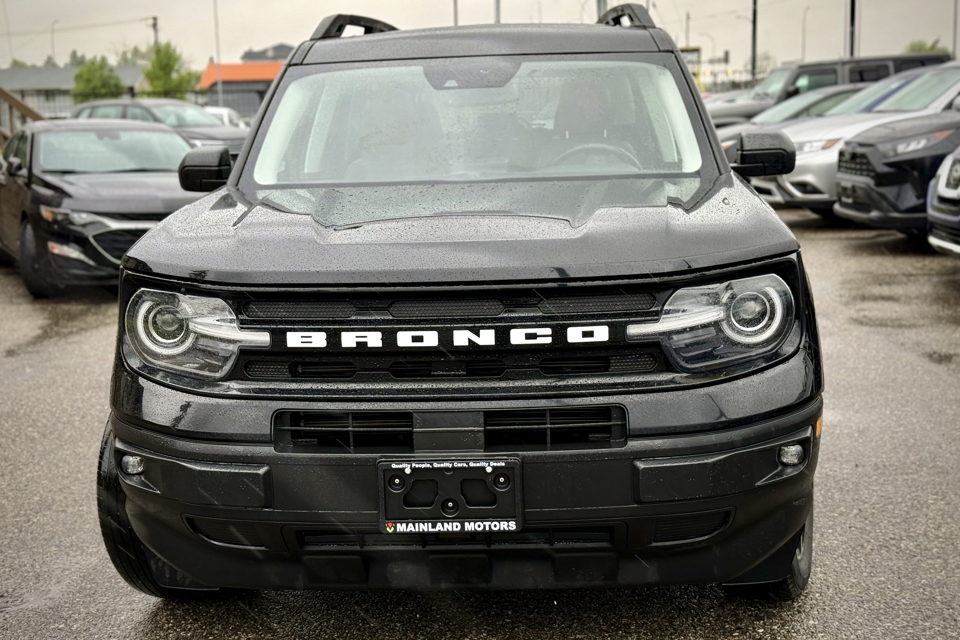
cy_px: 305
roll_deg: +2.2
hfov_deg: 39.6
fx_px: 1333
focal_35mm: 50
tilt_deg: -7.6
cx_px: 480
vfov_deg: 27.0
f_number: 1.78
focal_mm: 6.76
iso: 64
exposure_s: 1/405
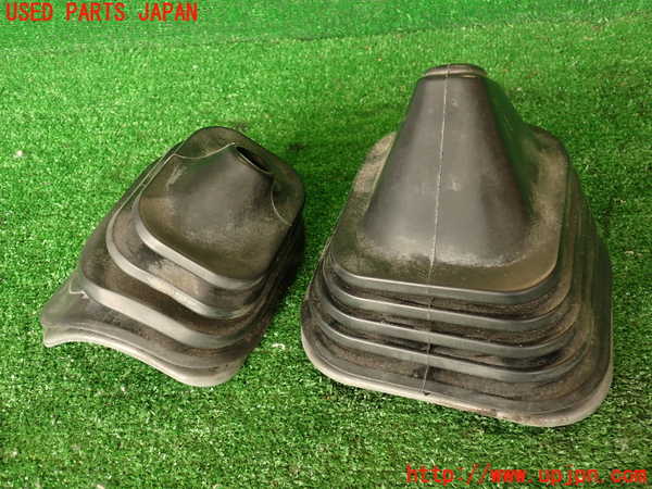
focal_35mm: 30
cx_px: 326
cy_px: 244
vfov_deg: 46.8
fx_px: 565
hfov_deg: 60.0
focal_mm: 5.4
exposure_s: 1/60
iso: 200
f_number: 2.3
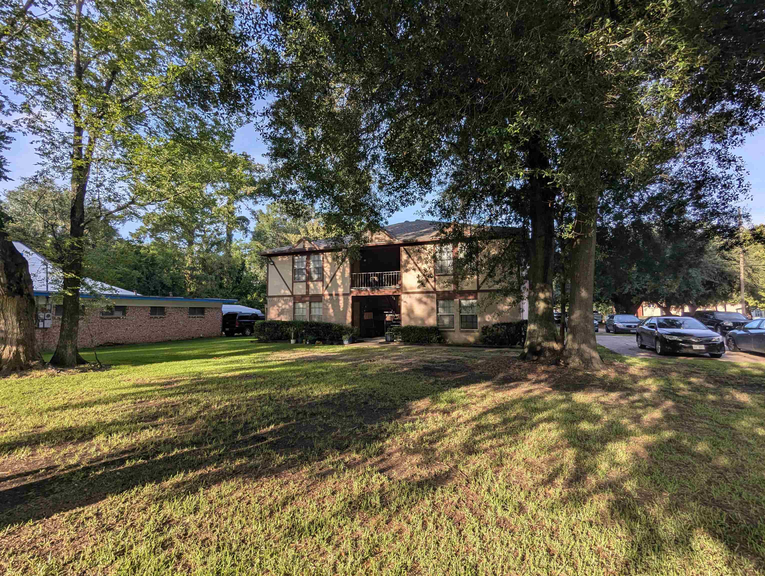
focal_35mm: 16
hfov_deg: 94.4
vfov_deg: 78.2
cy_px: 288
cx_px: 382
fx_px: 354
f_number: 2.2
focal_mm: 2.35
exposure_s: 1/662
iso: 44
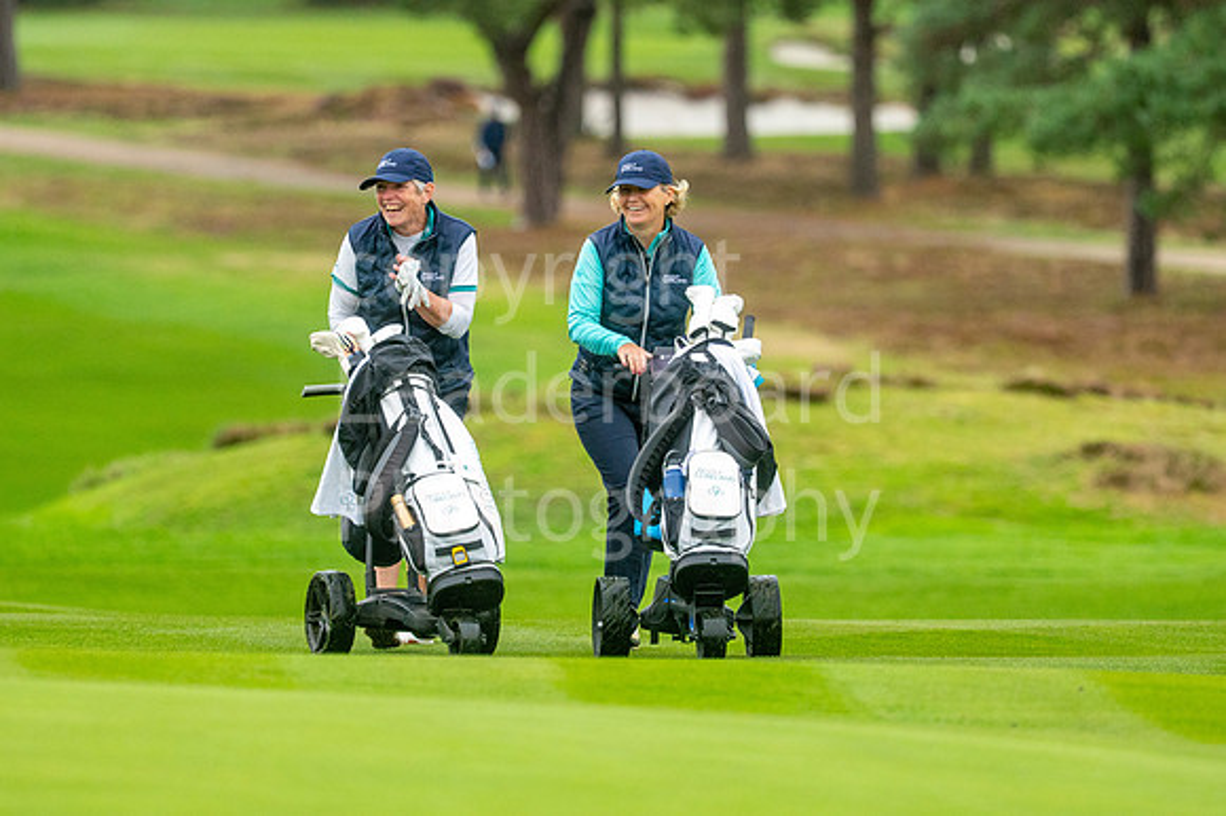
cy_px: 408
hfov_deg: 4.6
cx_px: 613
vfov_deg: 3.1
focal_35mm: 450
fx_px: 15316
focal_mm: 300
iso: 800
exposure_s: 1/2000
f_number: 4
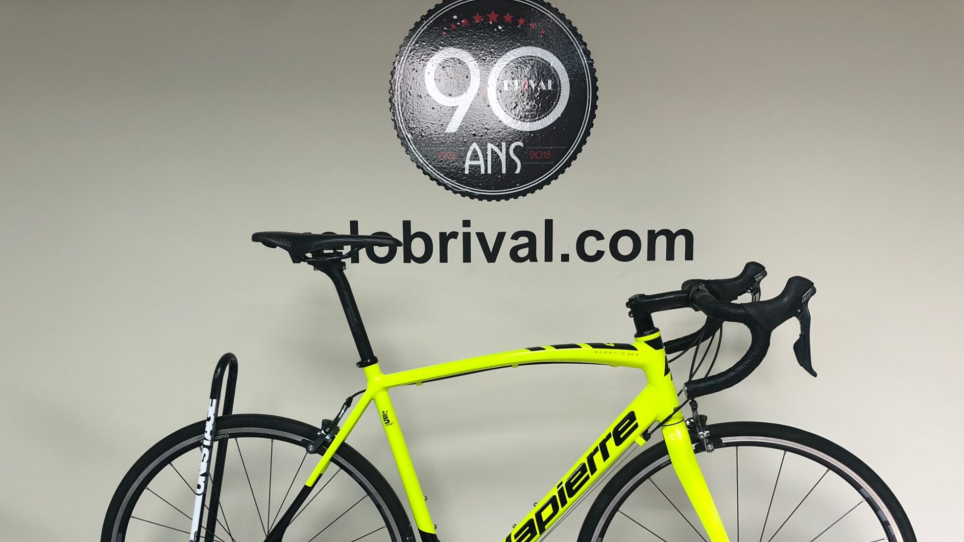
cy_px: 364
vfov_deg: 37.3
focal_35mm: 31
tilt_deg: -5.0
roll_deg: +0.0
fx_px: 792
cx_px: 486
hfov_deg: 62.6
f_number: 1.8
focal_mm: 4
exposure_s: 1/50
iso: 25
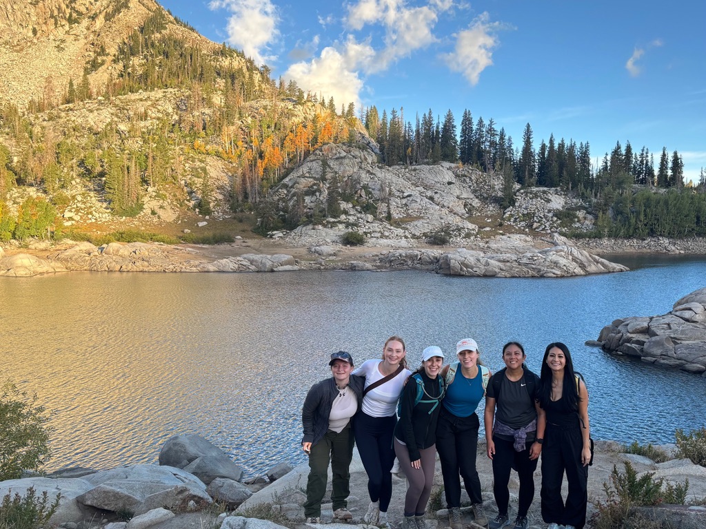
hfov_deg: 67.3
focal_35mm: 26
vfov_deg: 53.1
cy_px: 264
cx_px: 353
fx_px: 530
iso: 50
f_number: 1.6
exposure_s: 1/495
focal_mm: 5.96
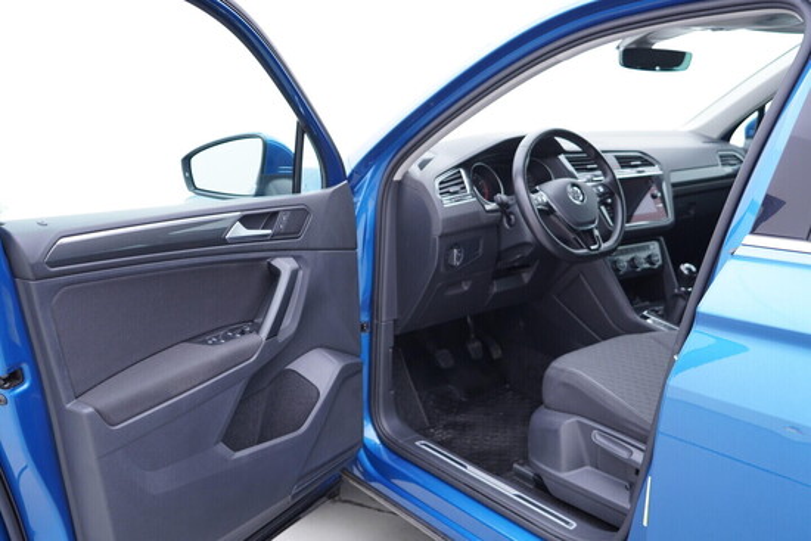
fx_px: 811
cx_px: 406
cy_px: 270
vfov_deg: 36.9
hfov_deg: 53.1
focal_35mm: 36
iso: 250
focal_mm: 24
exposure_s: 1/40
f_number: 2.8
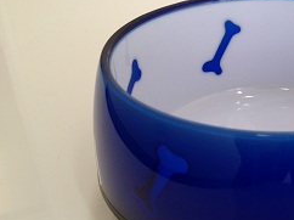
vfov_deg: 22.5
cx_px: 271
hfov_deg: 28.6
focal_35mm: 65
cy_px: 131
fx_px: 552
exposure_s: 1/20
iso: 80
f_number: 2.4
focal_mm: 4.28
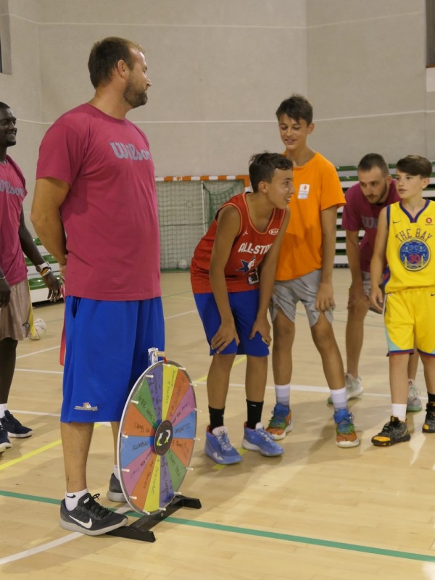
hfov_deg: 29.7
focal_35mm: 49
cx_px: 218
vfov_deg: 38.9
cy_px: 290
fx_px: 821
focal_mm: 16.6
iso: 640
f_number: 2.8
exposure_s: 1/100
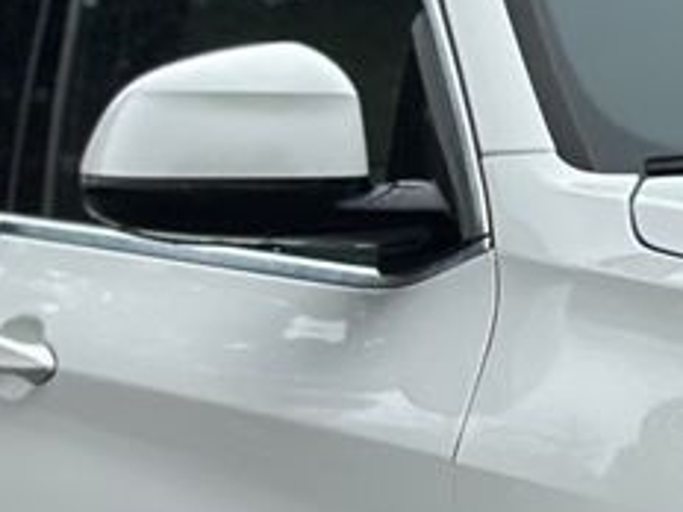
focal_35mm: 331
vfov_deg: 4.5
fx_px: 6531
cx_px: 1331
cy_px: 621
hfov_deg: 5.9
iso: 80
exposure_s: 1/2203
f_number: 1.78
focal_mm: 6.86
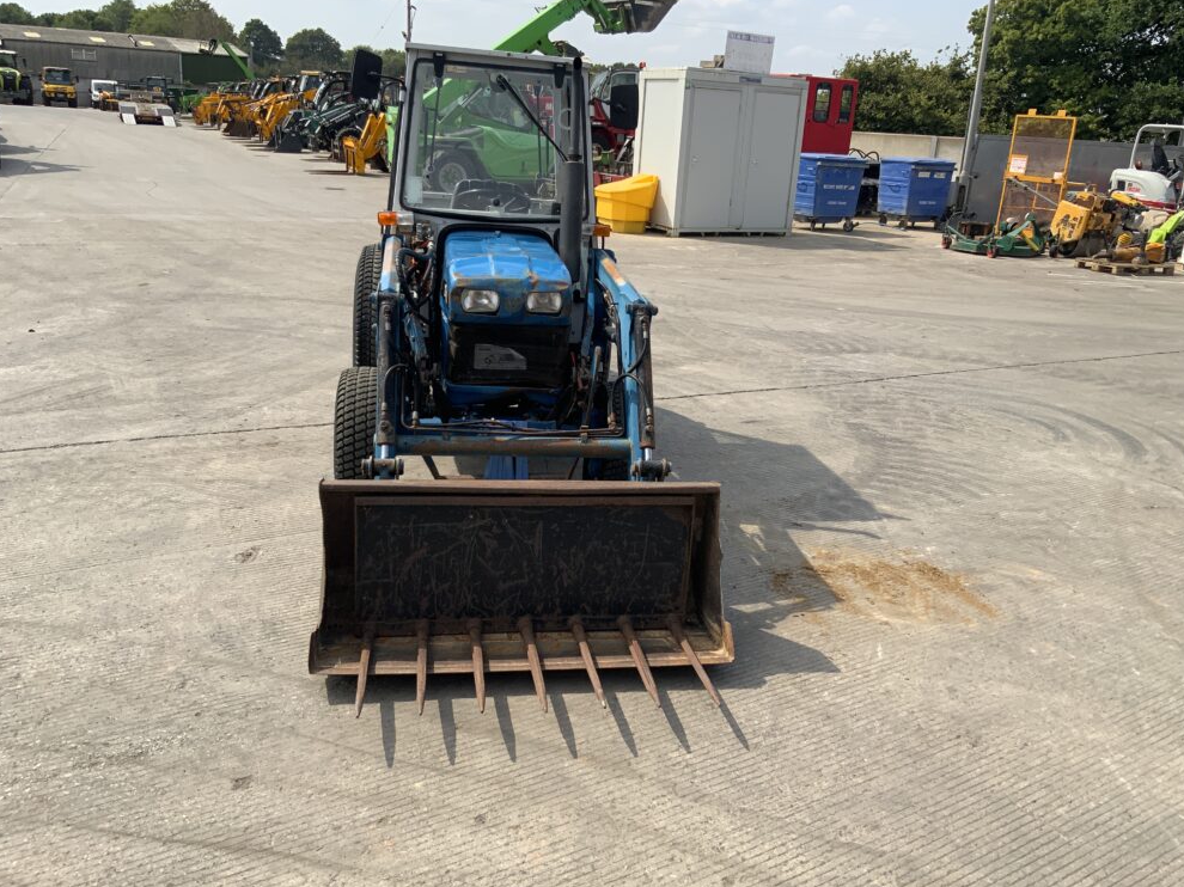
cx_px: 605
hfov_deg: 60.0
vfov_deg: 46.8
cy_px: 432
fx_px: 1026
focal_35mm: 30
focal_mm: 3
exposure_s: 1/1730
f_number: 1.8
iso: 16
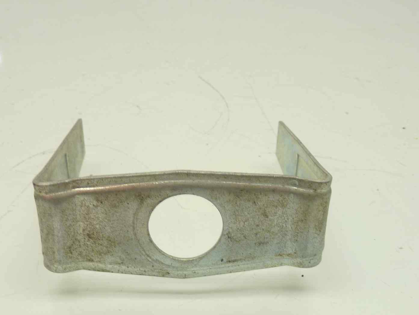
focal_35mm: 46
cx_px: 197
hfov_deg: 41.2
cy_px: 236
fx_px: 557
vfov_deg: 31.0
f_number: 3.3
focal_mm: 4.1
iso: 80
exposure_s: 1/20
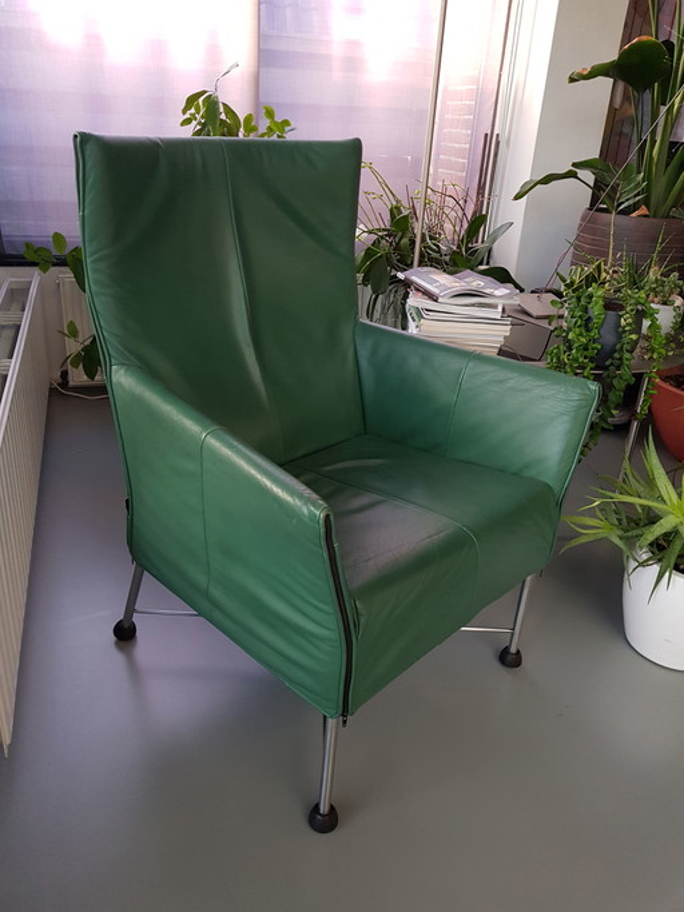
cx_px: 342
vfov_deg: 67.3
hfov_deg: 53.0
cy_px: 456
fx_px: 685
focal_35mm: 26
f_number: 1.7
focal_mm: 4.2
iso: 160
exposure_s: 1/50
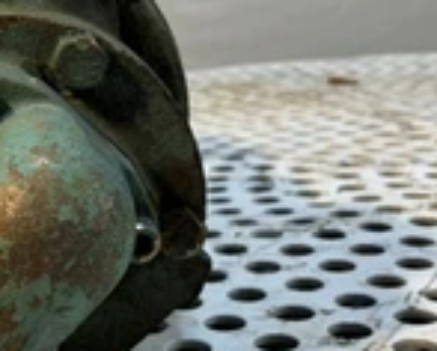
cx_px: 33
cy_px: 176
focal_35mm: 69
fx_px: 894
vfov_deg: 22.2
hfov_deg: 26.4
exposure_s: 1/120
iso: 50
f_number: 1.8
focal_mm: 4.25
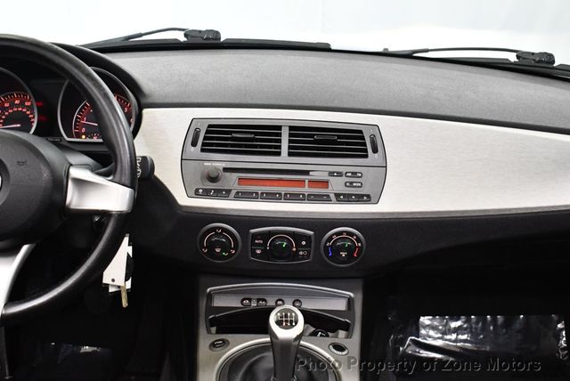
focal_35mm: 48
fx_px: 761
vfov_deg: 28.1
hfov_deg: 41.1
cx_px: 285
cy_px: 190
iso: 3200
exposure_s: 1/100
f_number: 4
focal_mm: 24
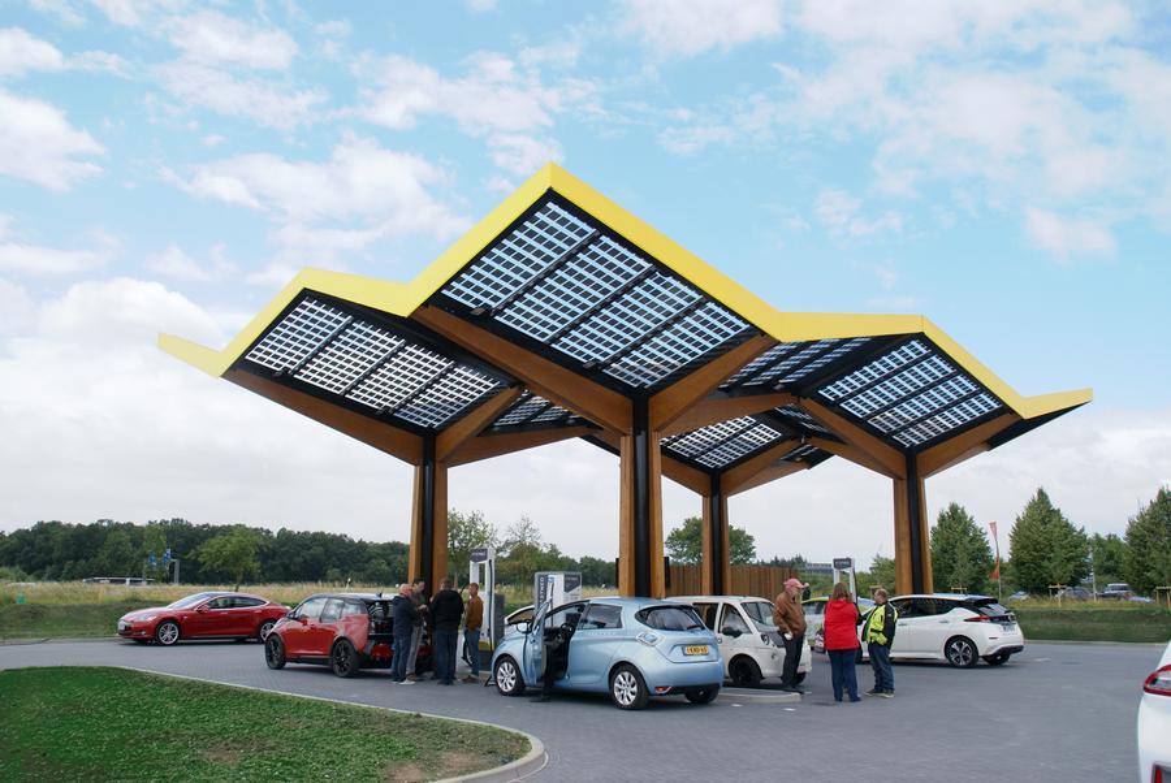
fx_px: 977
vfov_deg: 43.7
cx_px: 586
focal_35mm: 30
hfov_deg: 61.9
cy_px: 392
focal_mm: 20
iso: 100
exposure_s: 1/800
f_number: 4.5
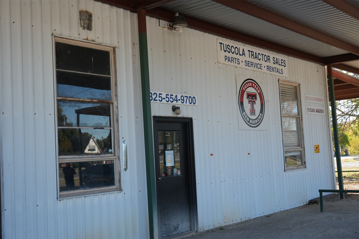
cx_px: 180
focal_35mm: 46
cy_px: 120
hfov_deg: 42.3
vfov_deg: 28.9
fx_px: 464
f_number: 4.5
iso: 100
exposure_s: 1/160
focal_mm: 31
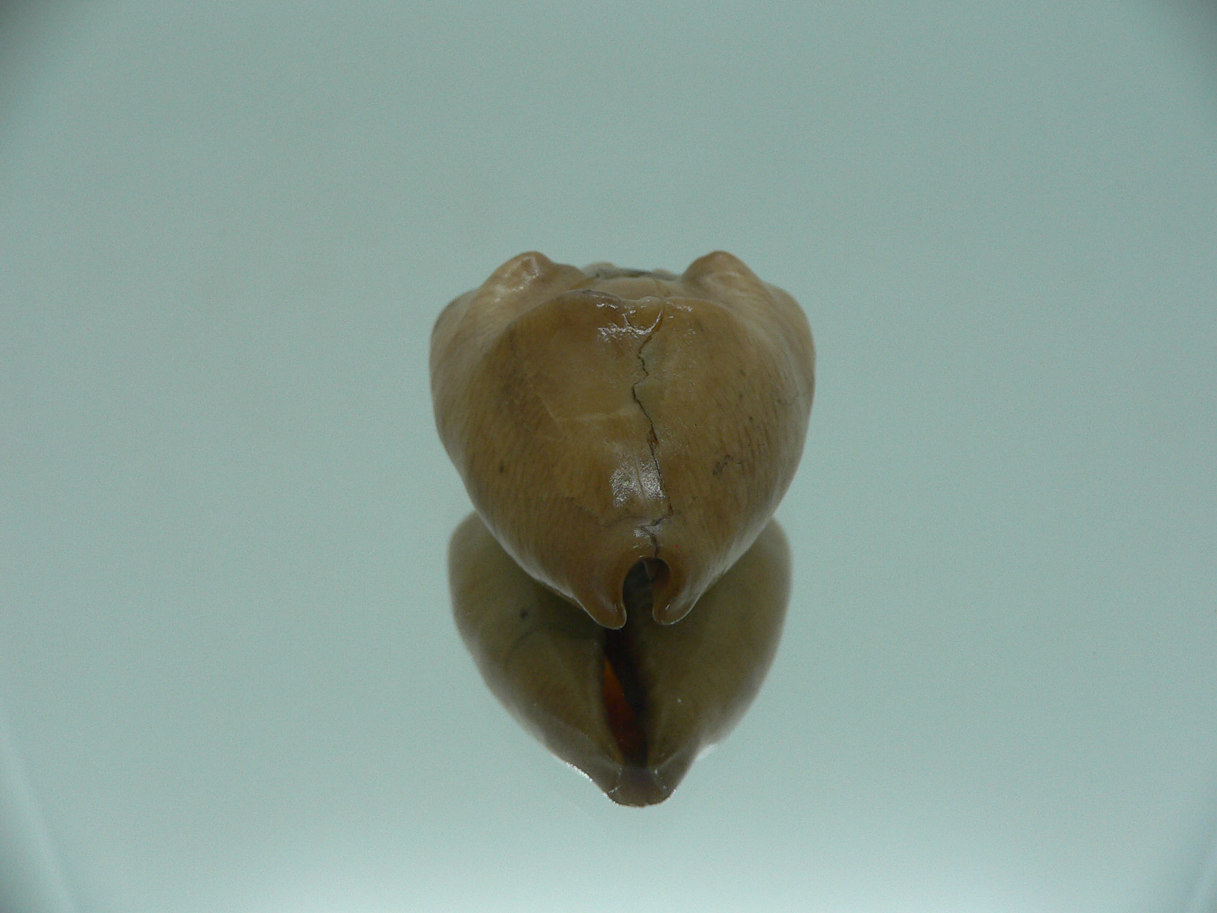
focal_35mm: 35
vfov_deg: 40.7
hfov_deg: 52.6
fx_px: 1231
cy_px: 456
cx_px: 608
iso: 80
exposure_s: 1/60
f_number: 2.8
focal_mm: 4.6
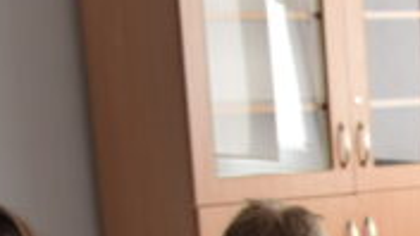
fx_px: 1838
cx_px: 776
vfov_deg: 7.0
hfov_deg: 11.9
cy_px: 504
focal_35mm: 165
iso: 500
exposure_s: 1/60
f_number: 4
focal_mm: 24
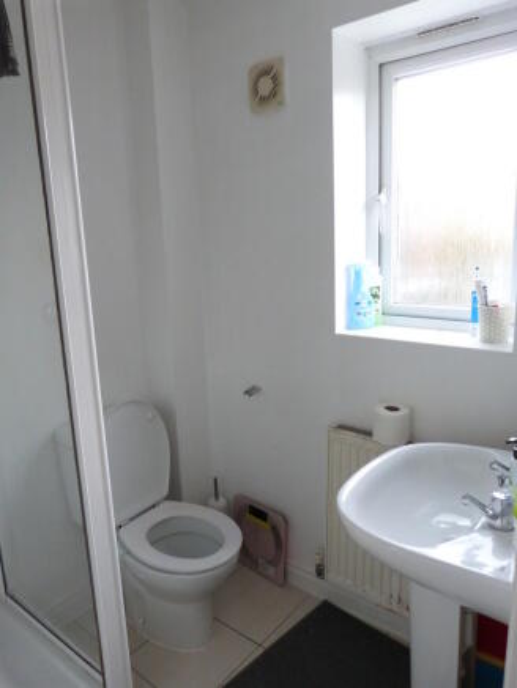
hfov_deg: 54.9
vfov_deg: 69.4
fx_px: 498
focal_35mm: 25
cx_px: 258
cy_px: 344
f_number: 2.8
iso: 320
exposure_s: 1/60
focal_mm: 4.5
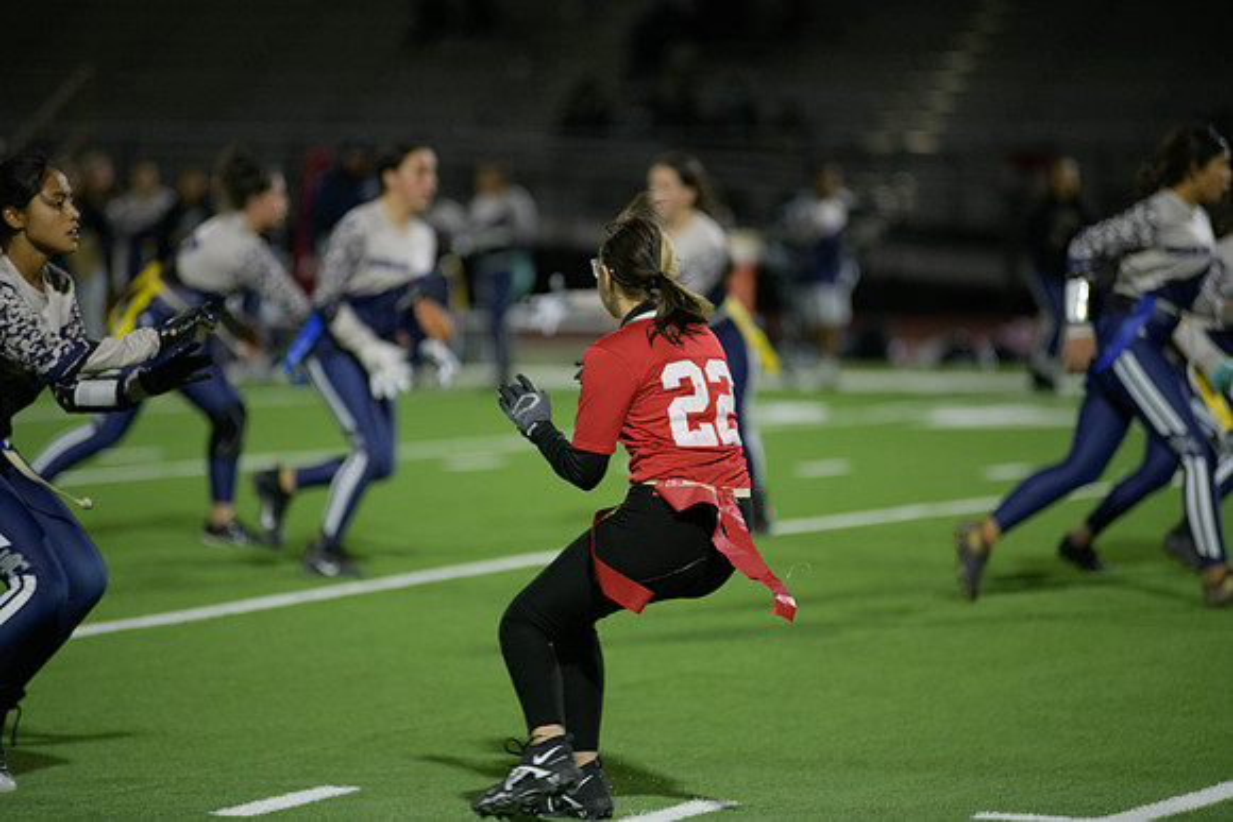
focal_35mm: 200
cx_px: 616
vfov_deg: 6.9
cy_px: 411
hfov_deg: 10.3
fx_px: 6851
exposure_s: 1/640
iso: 2500
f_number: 2.8
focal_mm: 200
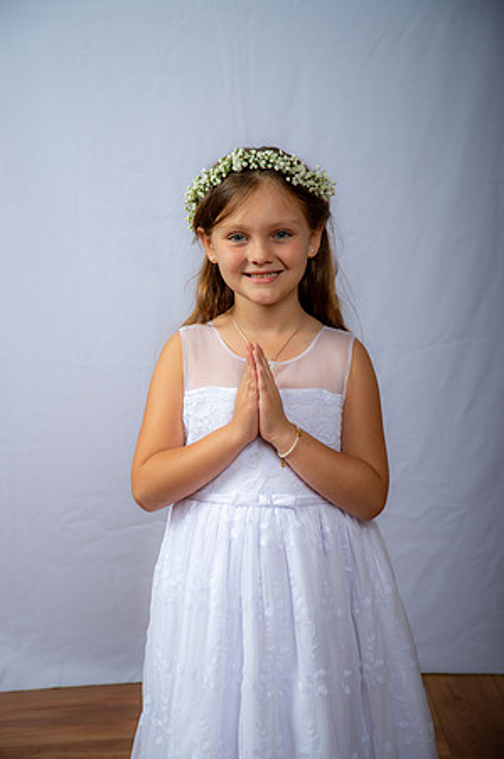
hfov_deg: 18.9
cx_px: 252
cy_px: 380
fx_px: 1515
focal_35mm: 72
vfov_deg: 28.1
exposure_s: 1/200
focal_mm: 72
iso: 250
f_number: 6.3
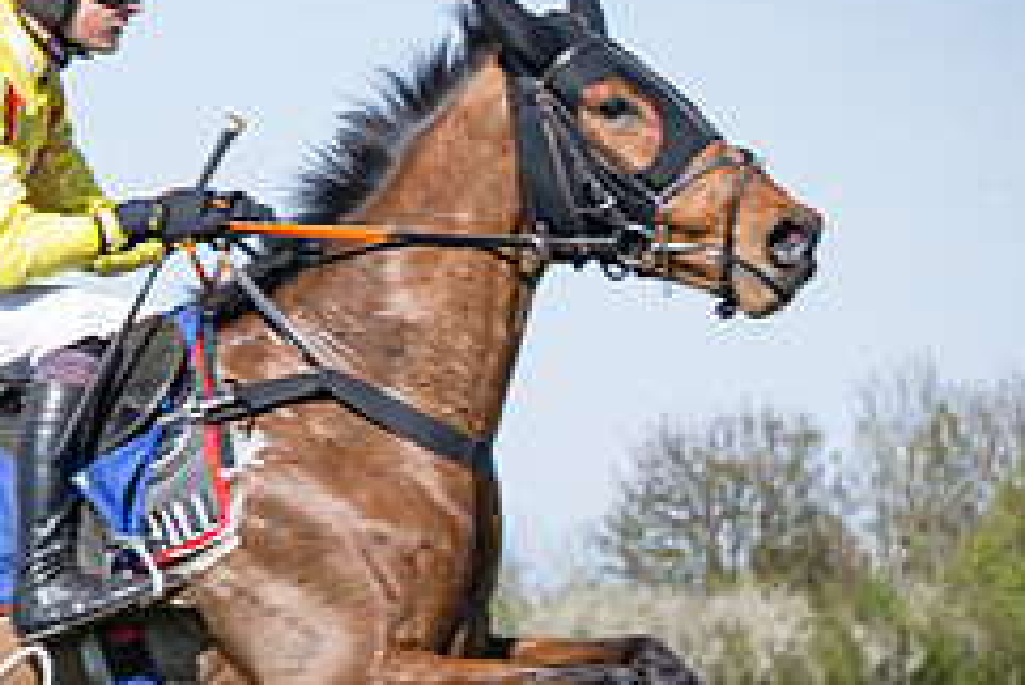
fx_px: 11794
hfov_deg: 4.8
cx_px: -1589
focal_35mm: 414
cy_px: 719
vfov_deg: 3.3
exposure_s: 1/1600
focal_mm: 70
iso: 200
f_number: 5
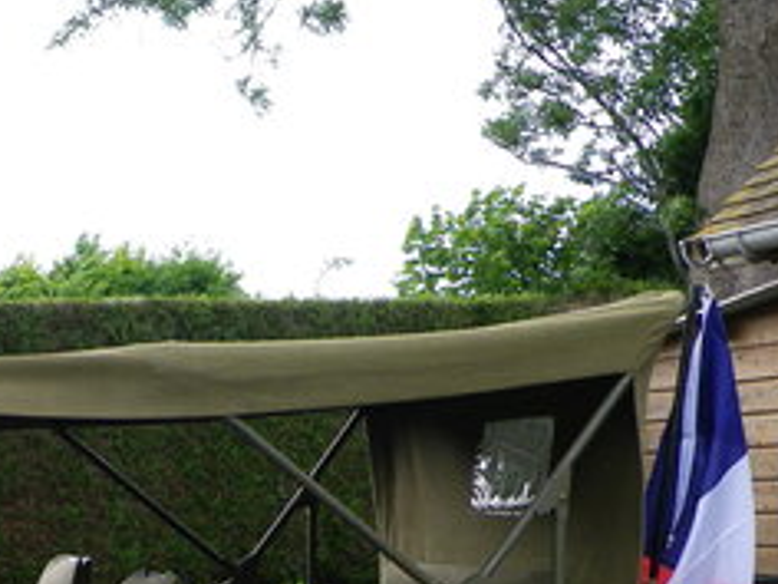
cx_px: 208
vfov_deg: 17.2
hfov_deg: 23.4
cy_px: 625
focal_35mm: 83
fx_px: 1865
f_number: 2.6
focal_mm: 4.9
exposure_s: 1/250
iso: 64
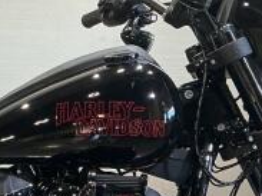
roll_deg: -1.6
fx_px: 961
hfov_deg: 15.2
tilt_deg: -14.7
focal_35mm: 127
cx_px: -3
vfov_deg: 11.6
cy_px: 129
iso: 100
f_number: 1.8
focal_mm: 3
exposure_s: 1/60
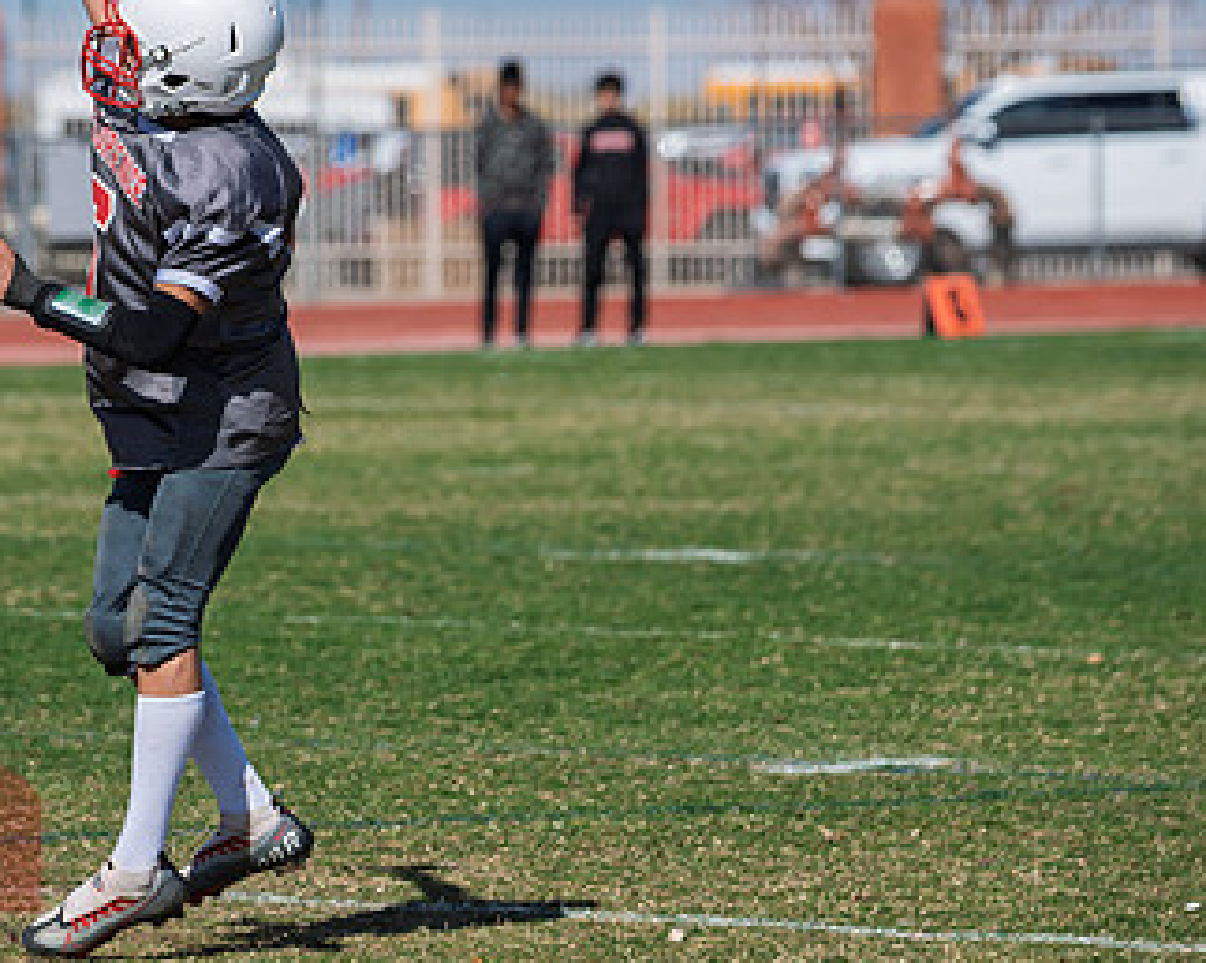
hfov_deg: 4.8
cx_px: 269
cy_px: 412
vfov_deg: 3.8
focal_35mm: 405
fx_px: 14447
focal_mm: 240
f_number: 7.1
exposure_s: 1/1000
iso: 200
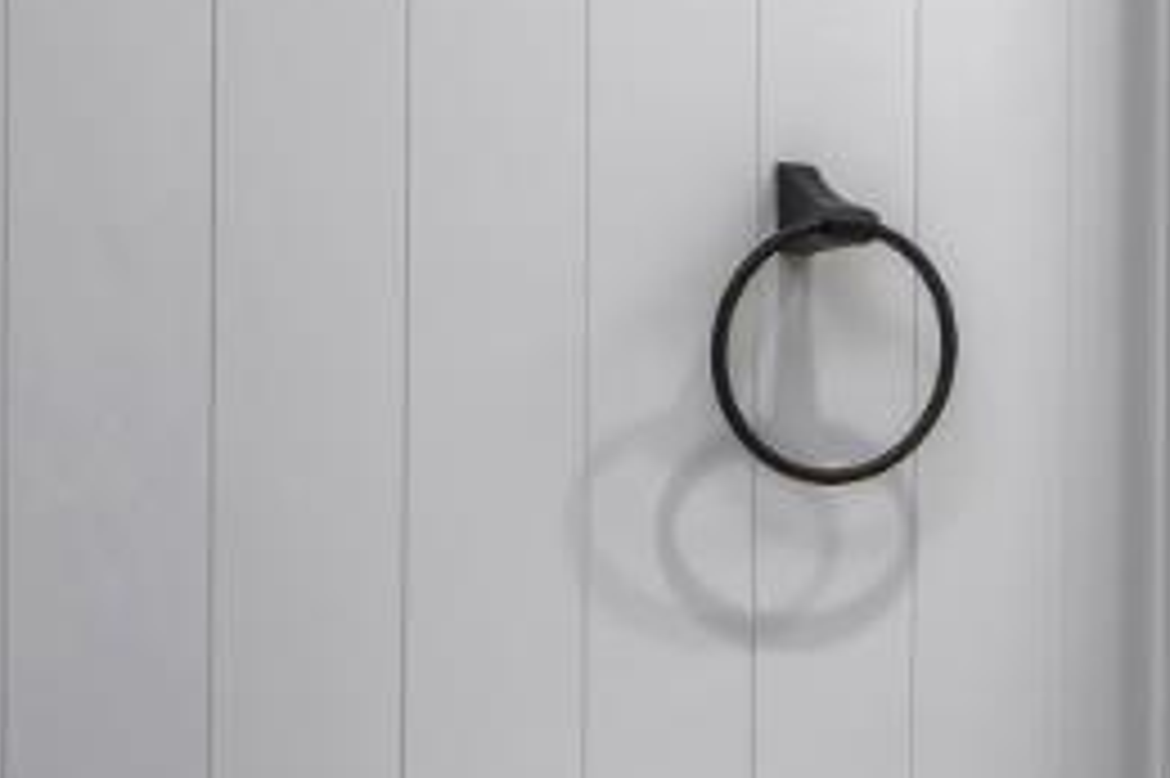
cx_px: 914
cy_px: 528
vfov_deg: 18.1
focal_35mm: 75
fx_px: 2436
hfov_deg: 26.6
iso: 320
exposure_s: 1/40
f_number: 6.3
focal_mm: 13
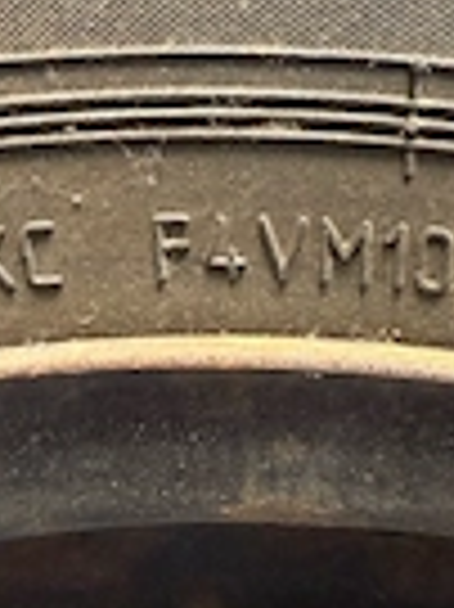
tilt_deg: -77.7
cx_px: 467
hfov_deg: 20.0
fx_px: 1244
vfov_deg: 26.8
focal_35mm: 71
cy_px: 108
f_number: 2.2
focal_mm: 2.22
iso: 320
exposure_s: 1/74
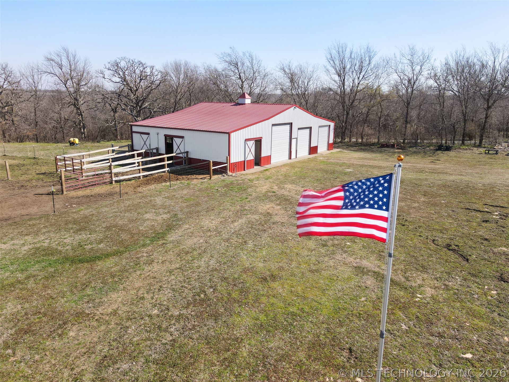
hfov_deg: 71.6
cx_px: 254
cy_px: 191
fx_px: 353
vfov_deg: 56.8
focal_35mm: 24
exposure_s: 1/25
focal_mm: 4.5
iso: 100
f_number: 2.8
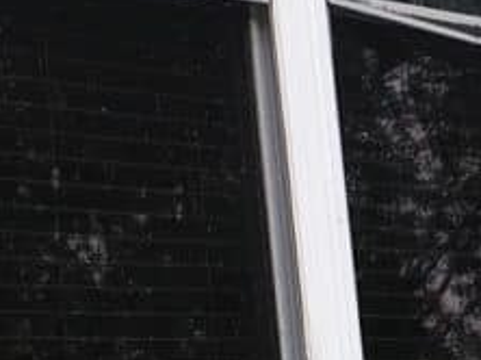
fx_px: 1860
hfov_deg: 14.4
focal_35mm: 134
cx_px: 518
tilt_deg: +11.1
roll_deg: +7.0
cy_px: 163
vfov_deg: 11.0
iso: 25
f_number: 2.2
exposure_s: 1/450
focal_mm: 4.15
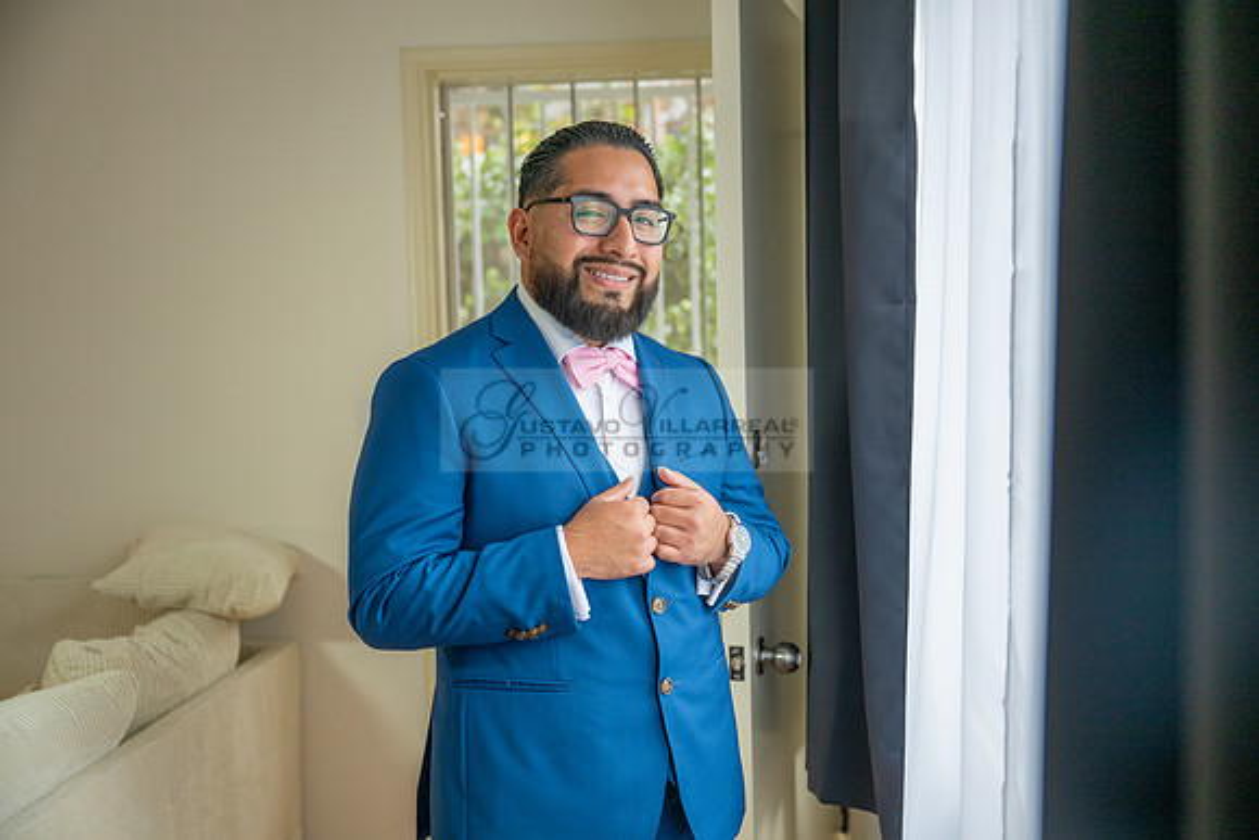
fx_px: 1329
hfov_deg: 50.7
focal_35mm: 38
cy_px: 420
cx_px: 630
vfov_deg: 35.1
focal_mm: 38
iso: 400
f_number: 2.8
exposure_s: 1/160
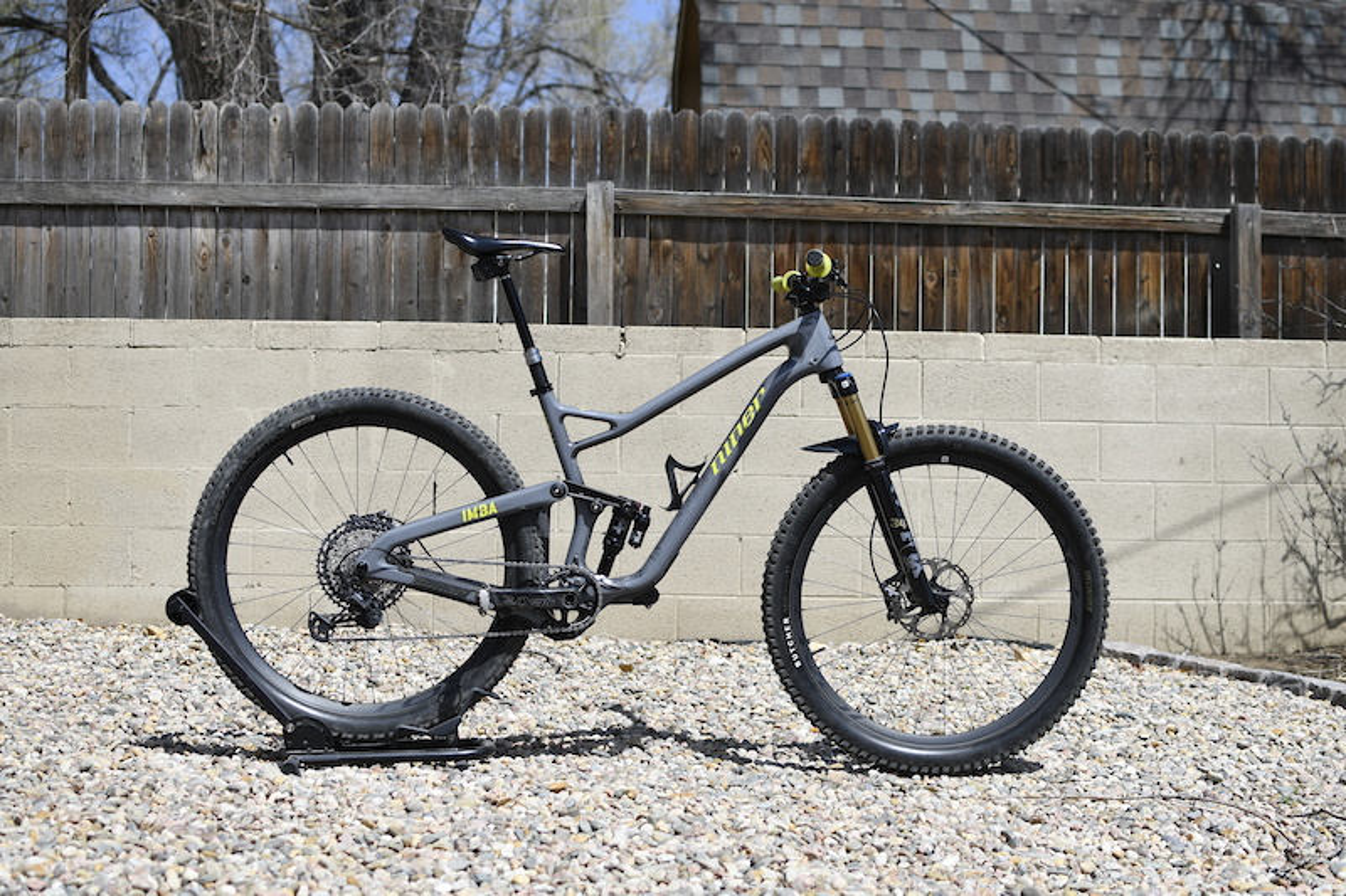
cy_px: 448
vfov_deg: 25.7
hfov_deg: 37.9
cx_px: 673
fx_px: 1962
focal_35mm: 52
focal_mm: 35
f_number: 2.8
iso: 100
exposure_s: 1/2500
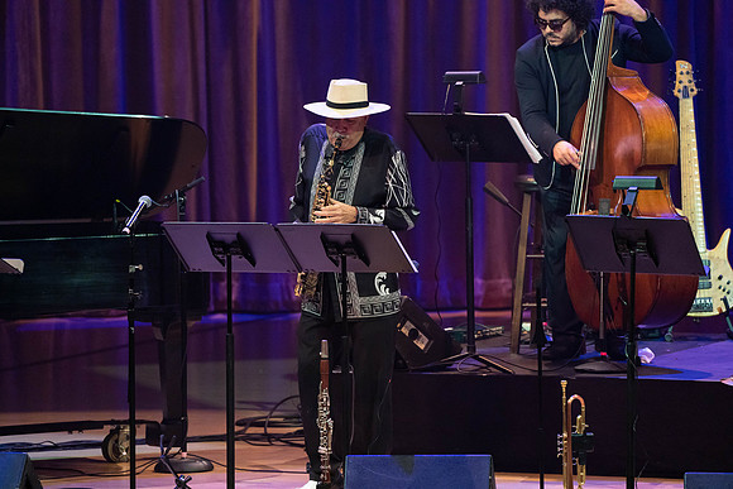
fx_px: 7902
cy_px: 244
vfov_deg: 3.5
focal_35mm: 388
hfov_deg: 5.3
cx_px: 366
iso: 3200
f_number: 5.6
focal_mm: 388
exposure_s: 1/250
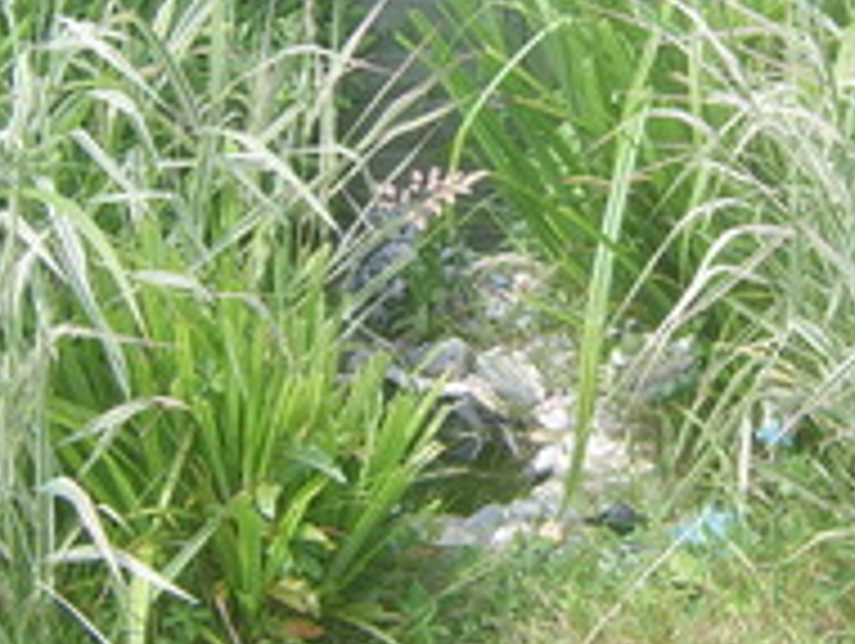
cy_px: 164
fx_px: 2176
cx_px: 459
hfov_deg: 22.2
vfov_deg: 16.7
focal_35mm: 88
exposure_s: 1/104
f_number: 4
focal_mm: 8.13
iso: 50
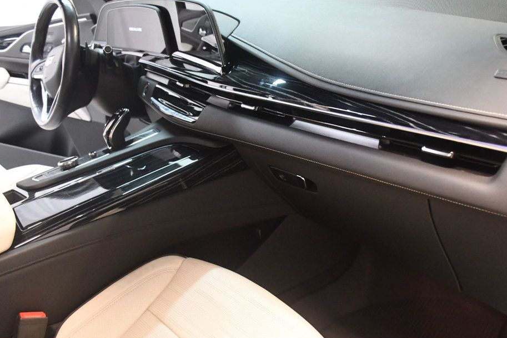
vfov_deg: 35.9
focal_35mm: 37
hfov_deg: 51.8
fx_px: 521
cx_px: 275
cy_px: 171
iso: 5600
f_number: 3.5
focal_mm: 22
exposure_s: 1/60
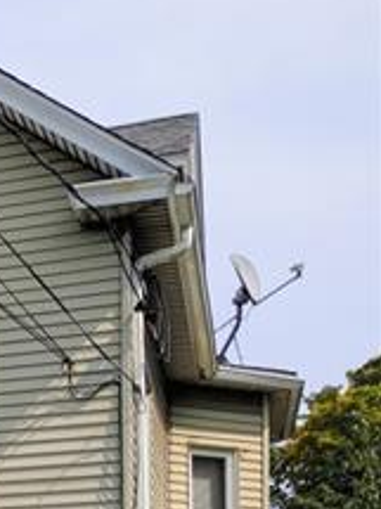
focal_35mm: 93
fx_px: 1366
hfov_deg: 14.1
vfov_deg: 19.7
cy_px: 627
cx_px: -298
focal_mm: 5.58
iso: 50
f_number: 1.8
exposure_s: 1/2381
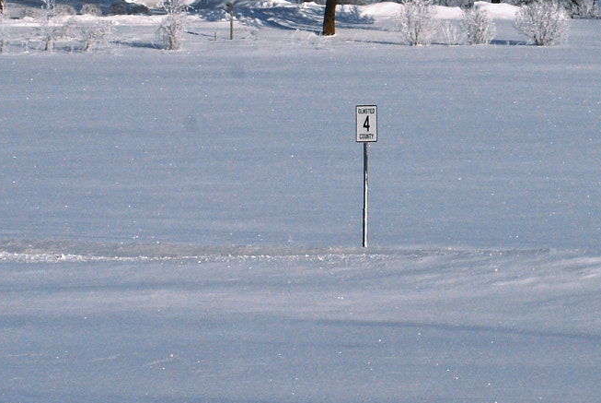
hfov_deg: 7.9
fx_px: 4321
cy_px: 38
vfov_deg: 5.3
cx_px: 549
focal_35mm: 259
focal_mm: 55
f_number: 20
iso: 400
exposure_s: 1/1600
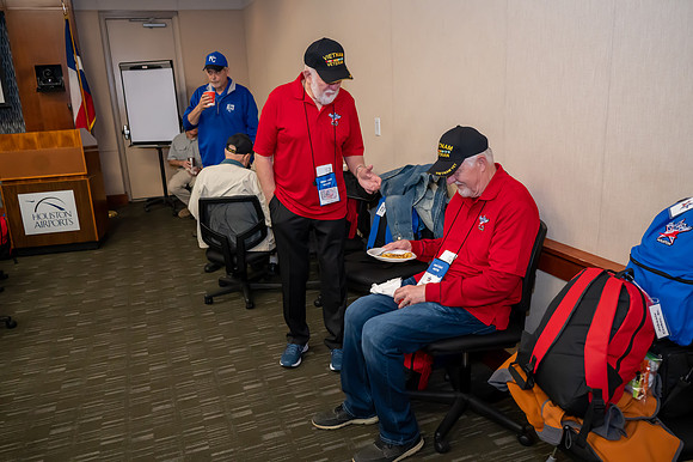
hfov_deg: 62.8
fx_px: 568
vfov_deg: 44.2
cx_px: 346
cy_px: 231
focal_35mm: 30
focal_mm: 29.5
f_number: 5
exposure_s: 1/160
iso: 7200
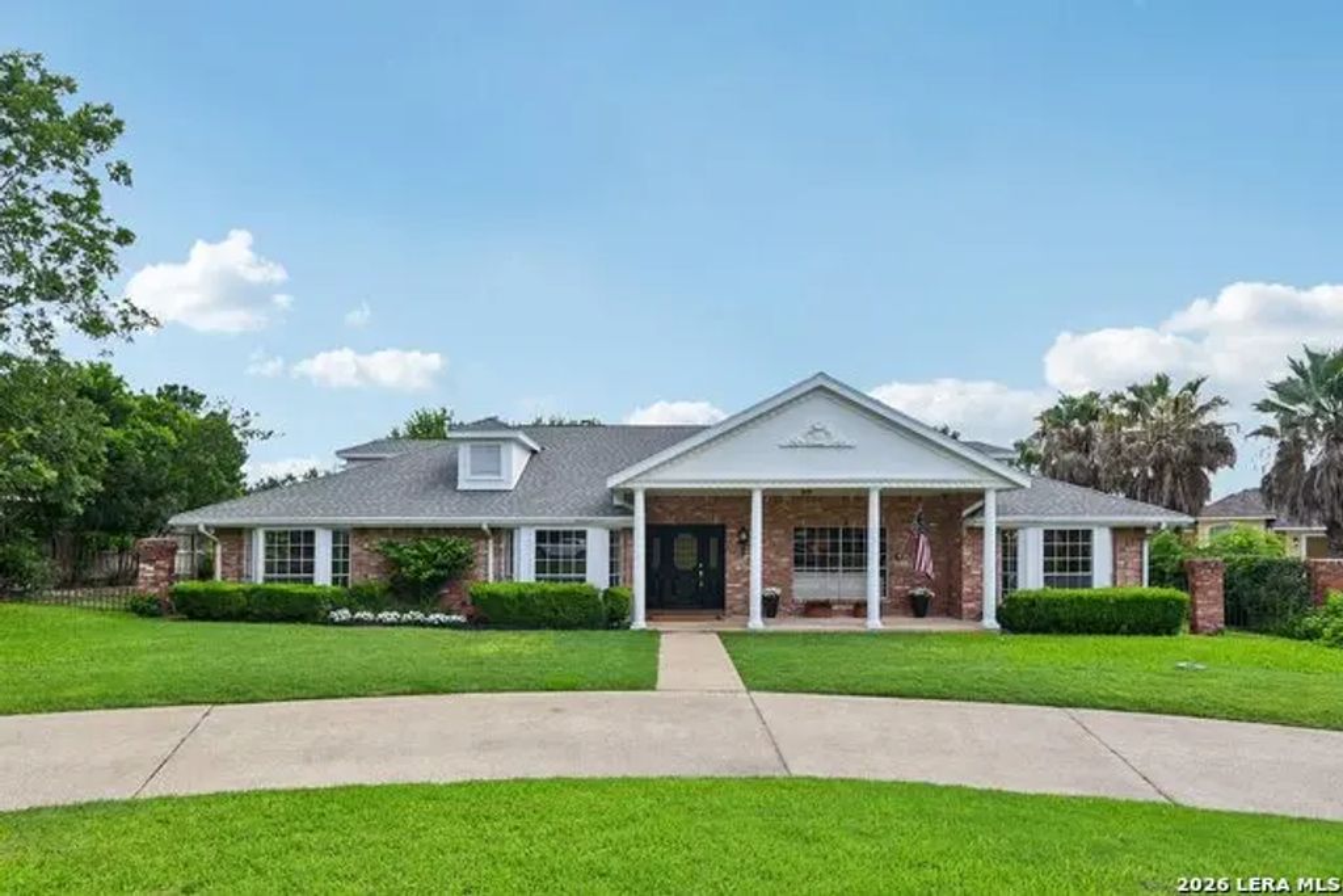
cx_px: 672
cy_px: 448
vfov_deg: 67.4
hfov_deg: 90.0
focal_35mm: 18
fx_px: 672
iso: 400
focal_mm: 18
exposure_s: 1/400
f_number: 8
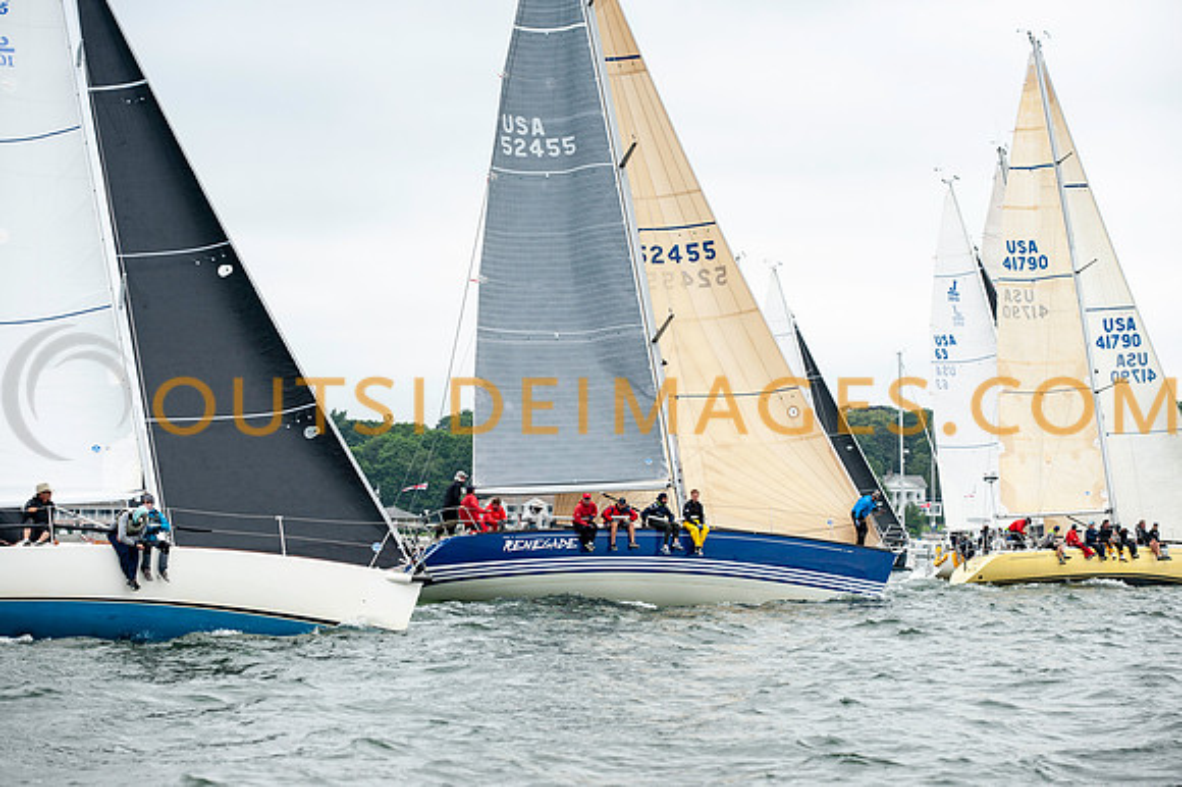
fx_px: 4384
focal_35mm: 134
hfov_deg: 15.4
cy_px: 394
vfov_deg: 10.3
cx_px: 591
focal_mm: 130
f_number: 5
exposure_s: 1/800
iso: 250
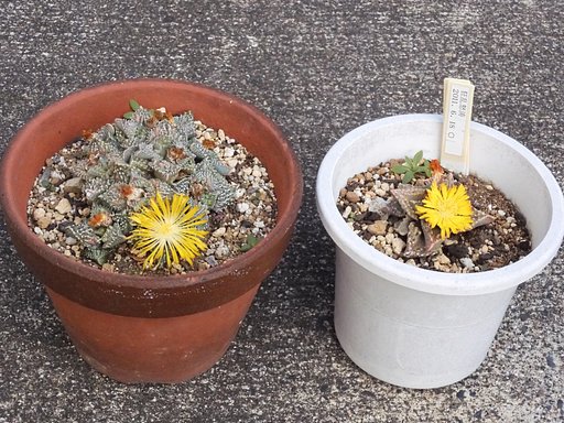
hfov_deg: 29.8
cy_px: 212
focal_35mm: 65
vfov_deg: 22.6
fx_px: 1059
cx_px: 282
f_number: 4.5
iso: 1600
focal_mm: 11.6
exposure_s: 1/1000
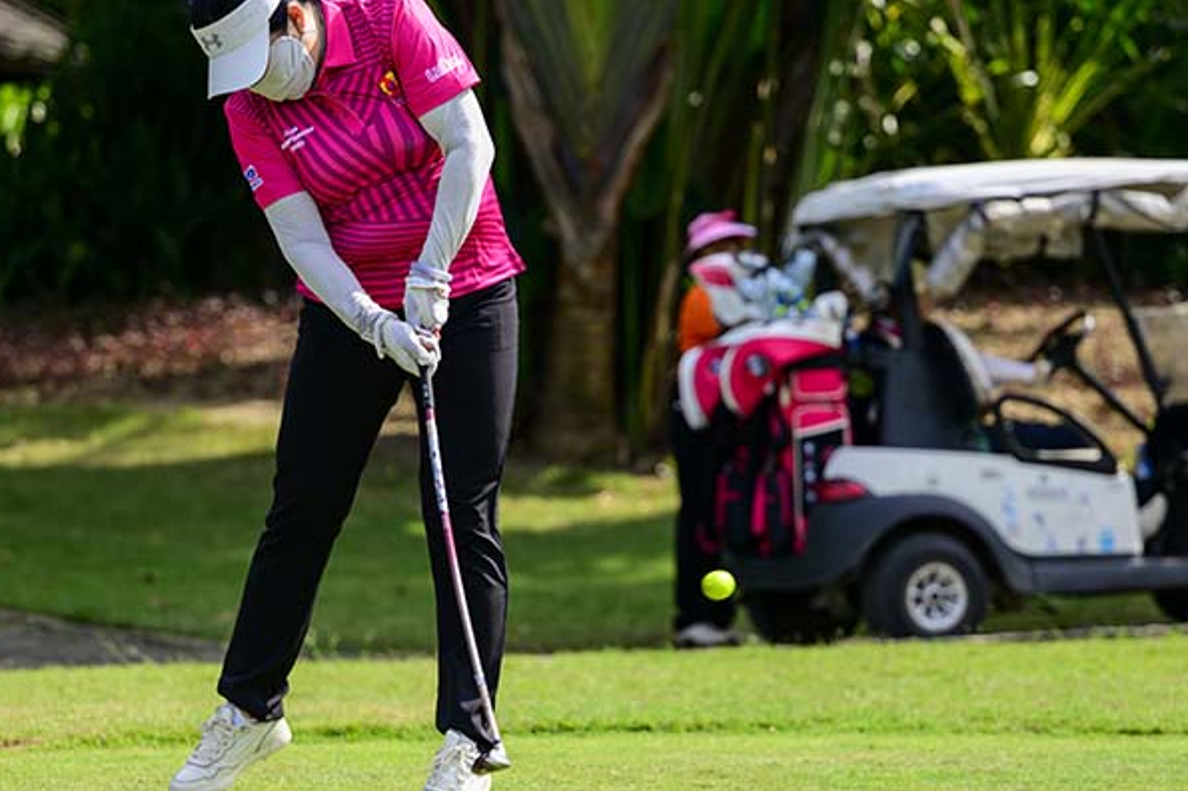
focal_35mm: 155
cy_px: 382
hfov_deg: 13.3
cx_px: 521
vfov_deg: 8.8
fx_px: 5112
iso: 220
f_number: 2.8
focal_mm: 96
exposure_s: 1/3200
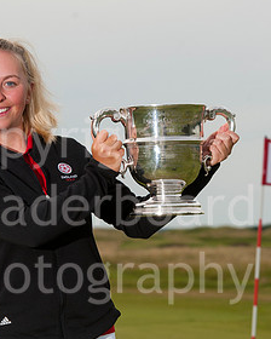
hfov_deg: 6.5
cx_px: 100
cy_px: 217
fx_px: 2376
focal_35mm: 237
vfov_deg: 8.2
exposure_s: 1/200
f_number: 9
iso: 250
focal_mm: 122
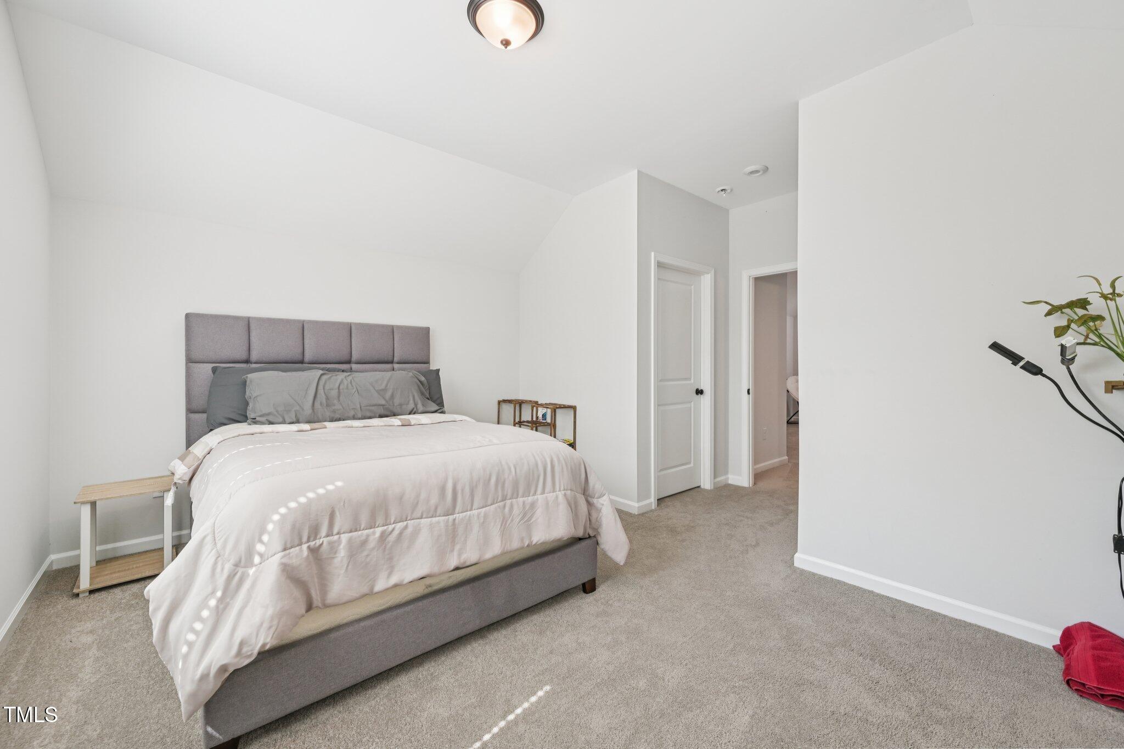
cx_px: 562
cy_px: 374
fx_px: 437
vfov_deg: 81.2
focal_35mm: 14
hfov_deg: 104.3
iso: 110
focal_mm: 14
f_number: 8
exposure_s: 1/15
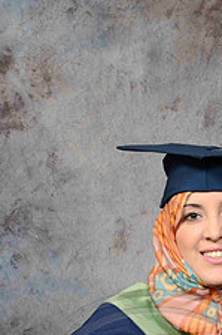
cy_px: 243
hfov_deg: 11.3
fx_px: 1115
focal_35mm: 120
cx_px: 218
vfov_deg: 17.0
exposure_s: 1/200
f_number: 6.3
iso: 200
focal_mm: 40
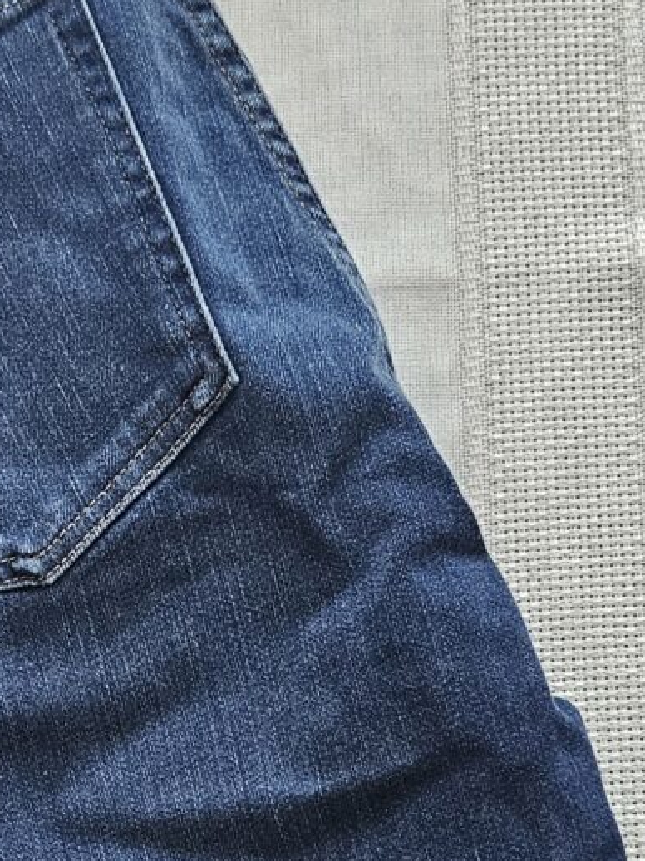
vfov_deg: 21.3
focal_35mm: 91
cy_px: 686
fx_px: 2263
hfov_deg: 16.2
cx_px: 194
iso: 250
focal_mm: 5.4
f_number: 1.8
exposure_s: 1/120
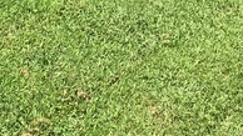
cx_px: 30
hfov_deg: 18.2
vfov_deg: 9.1
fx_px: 747
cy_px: -216
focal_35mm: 116
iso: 25
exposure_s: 1/1181
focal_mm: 3.3
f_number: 2.4
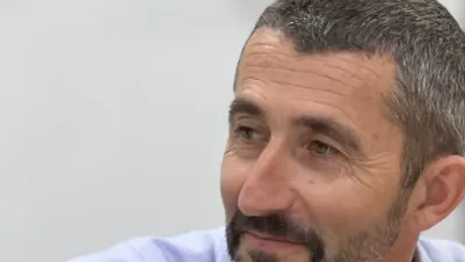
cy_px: 358
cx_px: 312
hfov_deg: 10.3
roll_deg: -0.2
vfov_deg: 5.8
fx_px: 2578
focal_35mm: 209
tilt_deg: -6.1
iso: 250
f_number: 2.8
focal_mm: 9
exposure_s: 1/40
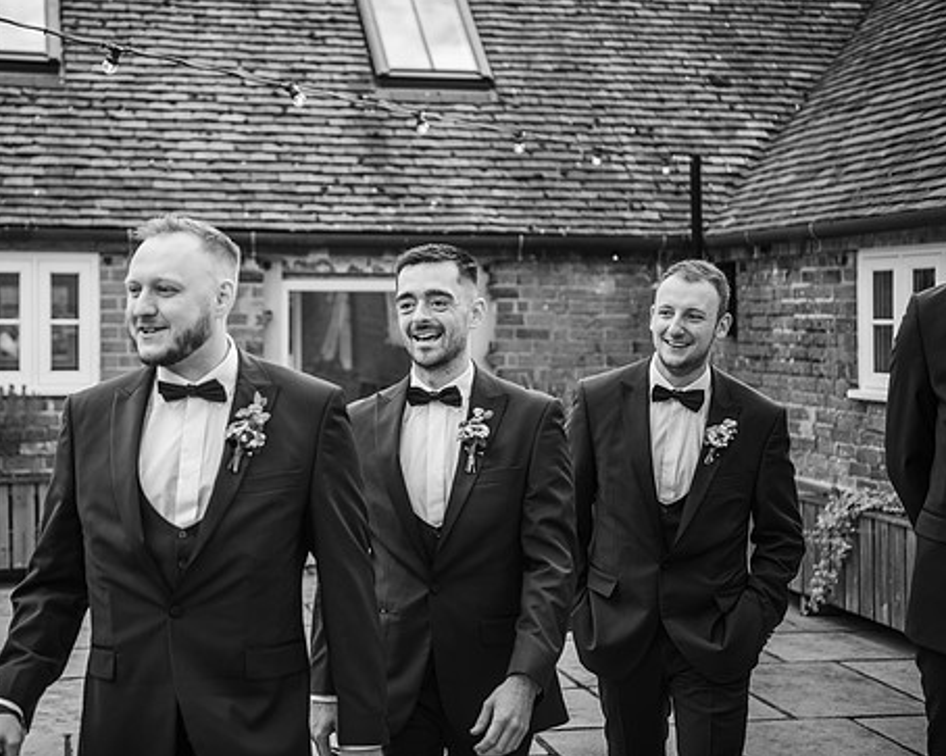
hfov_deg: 31.4
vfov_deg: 25.4
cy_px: 357
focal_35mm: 60
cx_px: 377
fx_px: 1680
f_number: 2.8
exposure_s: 1/200
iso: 110
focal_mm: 50
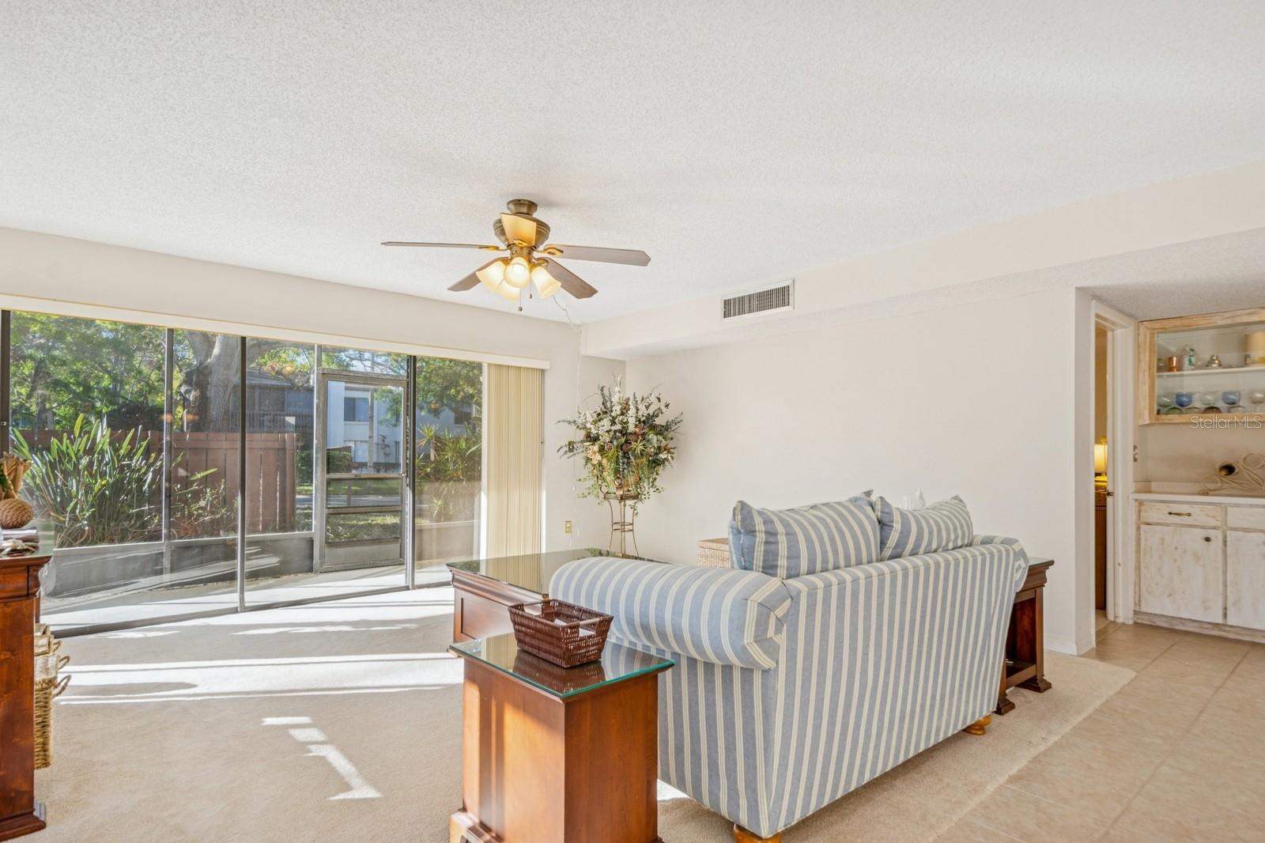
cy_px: 422
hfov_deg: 90.0
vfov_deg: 67.4
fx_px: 632
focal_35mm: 18
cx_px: 632
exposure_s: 1/10
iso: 200
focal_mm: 12
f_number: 8
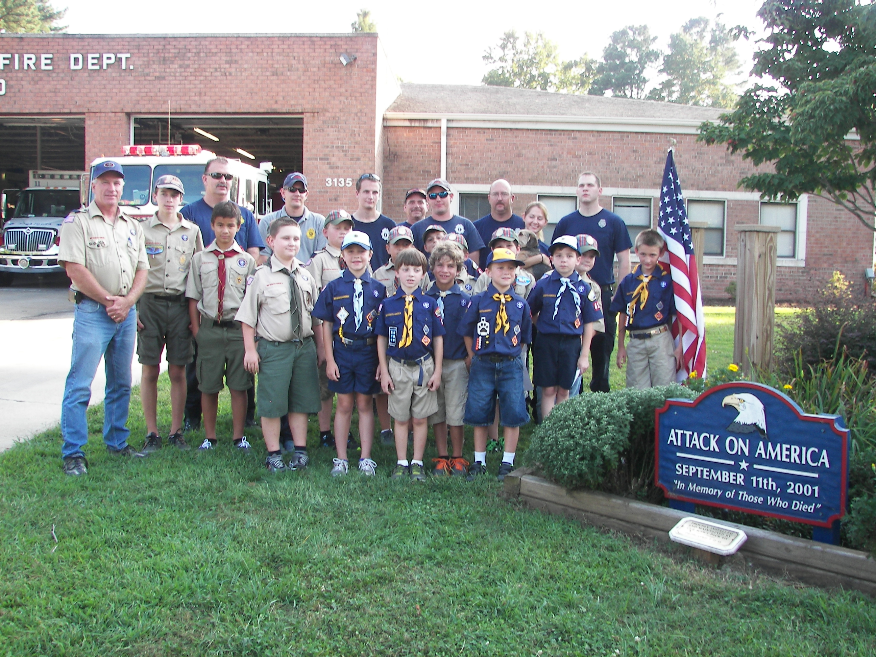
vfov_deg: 39.7
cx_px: 438
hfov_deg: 51.4
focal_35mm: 36
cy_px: 328
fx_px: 911
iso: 50
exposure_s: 1/80
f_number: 2.8
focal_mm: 6
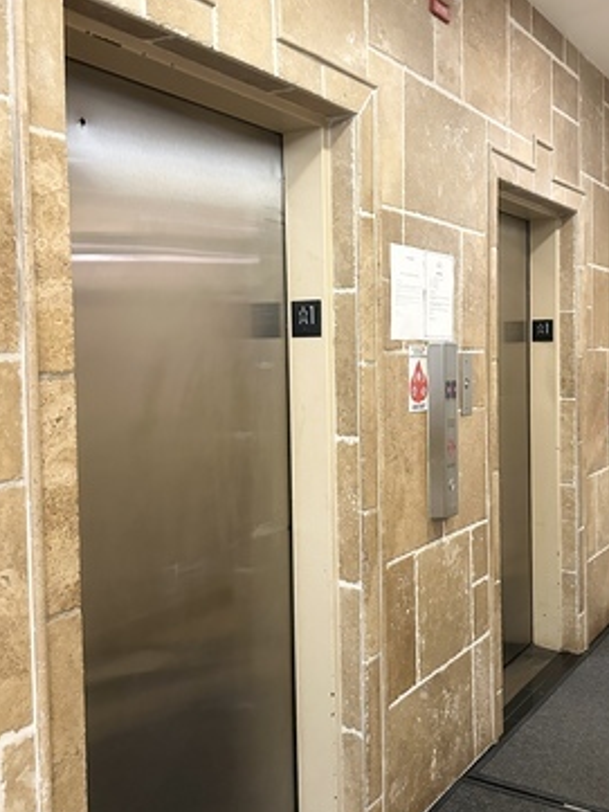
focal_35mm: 36
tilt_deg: -2.3
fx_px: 844
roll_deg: +1.3
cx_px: 372
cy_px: 394
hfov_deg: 39.5
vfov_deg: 51.3
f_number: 1.5
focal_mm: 5.7
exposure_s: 1/40
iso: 500
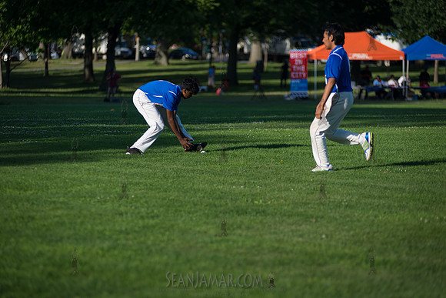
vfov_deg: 8.9
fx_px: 1921
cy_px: 149
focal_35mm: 155
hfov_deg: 13.2
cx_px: 223
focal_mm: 155
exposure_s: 1/3200
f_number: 2.8
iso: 200
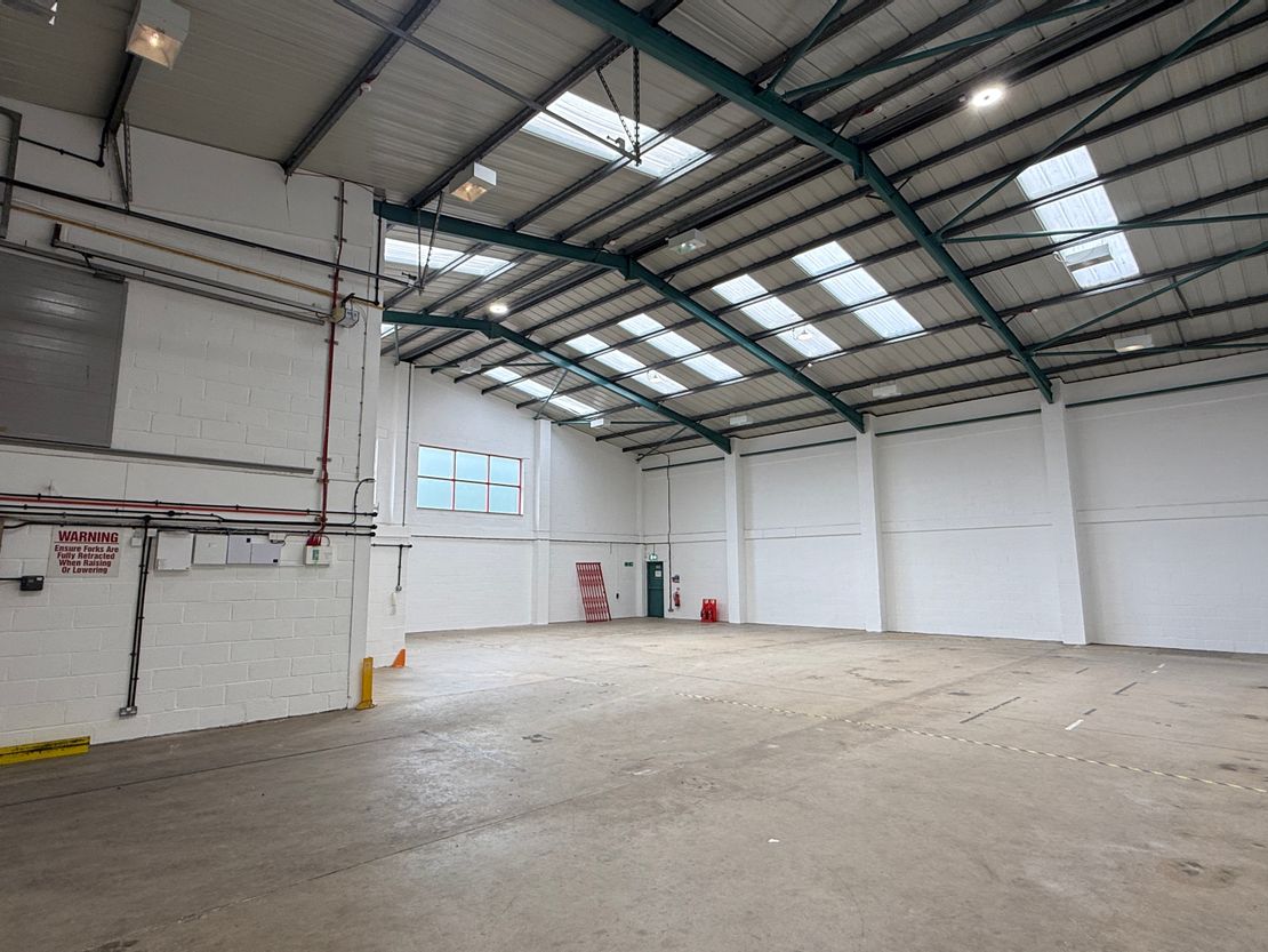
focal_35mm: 14
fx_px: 513
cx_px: 634
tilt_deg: +8.5
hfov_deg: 102.1
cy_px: 476
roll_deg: -0.9
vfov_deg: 85.7
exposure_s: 1/137
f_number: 2.2
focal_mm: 2.22
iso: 64
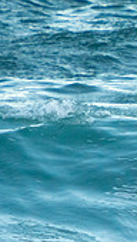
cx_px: 320
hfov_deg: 0.7
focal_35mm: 1742
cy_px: 174
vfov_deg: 1.2
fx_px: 11217
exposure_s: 1/1000
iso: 900
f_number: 5.6
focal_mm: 320
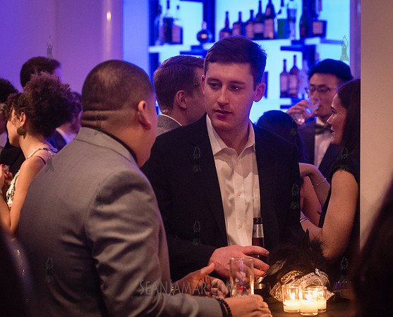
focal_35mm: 100
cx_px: 219
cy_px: 150
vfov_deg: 15.5
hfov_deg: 19.1
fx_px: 1168
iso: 8000
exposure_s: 1/160
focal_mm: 80
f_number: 3.5
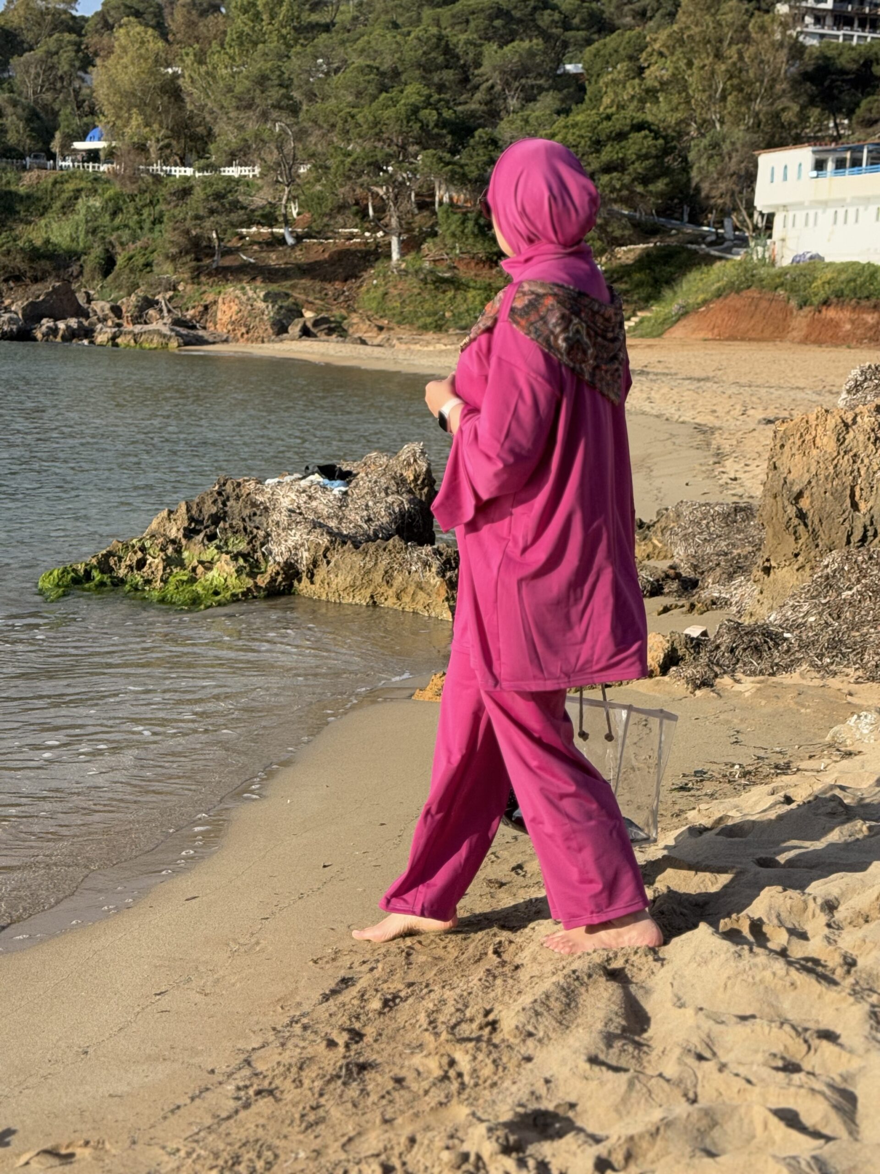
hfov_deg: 30.3
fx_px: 1627
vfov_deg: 39.7
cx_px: 440
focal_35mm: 48
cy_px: 587
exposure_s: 1/4098
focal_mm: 6.76
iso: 100
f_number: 1.78
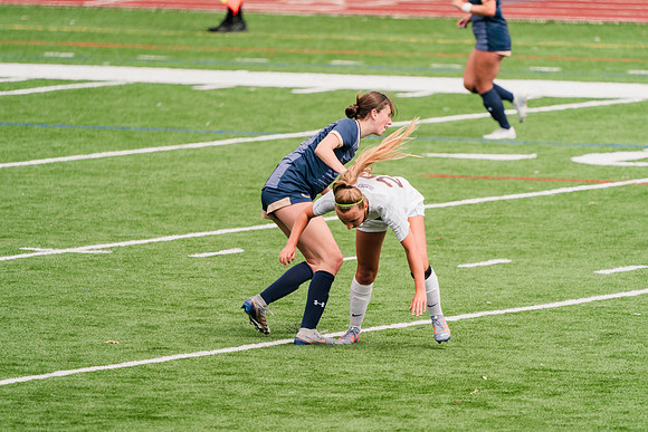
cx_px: 324
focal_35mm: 600
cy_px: 216
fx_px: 10802
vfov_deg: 2.3
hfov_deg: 3.4
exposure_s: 1/1600
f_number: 6.3
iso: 500
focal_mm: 600
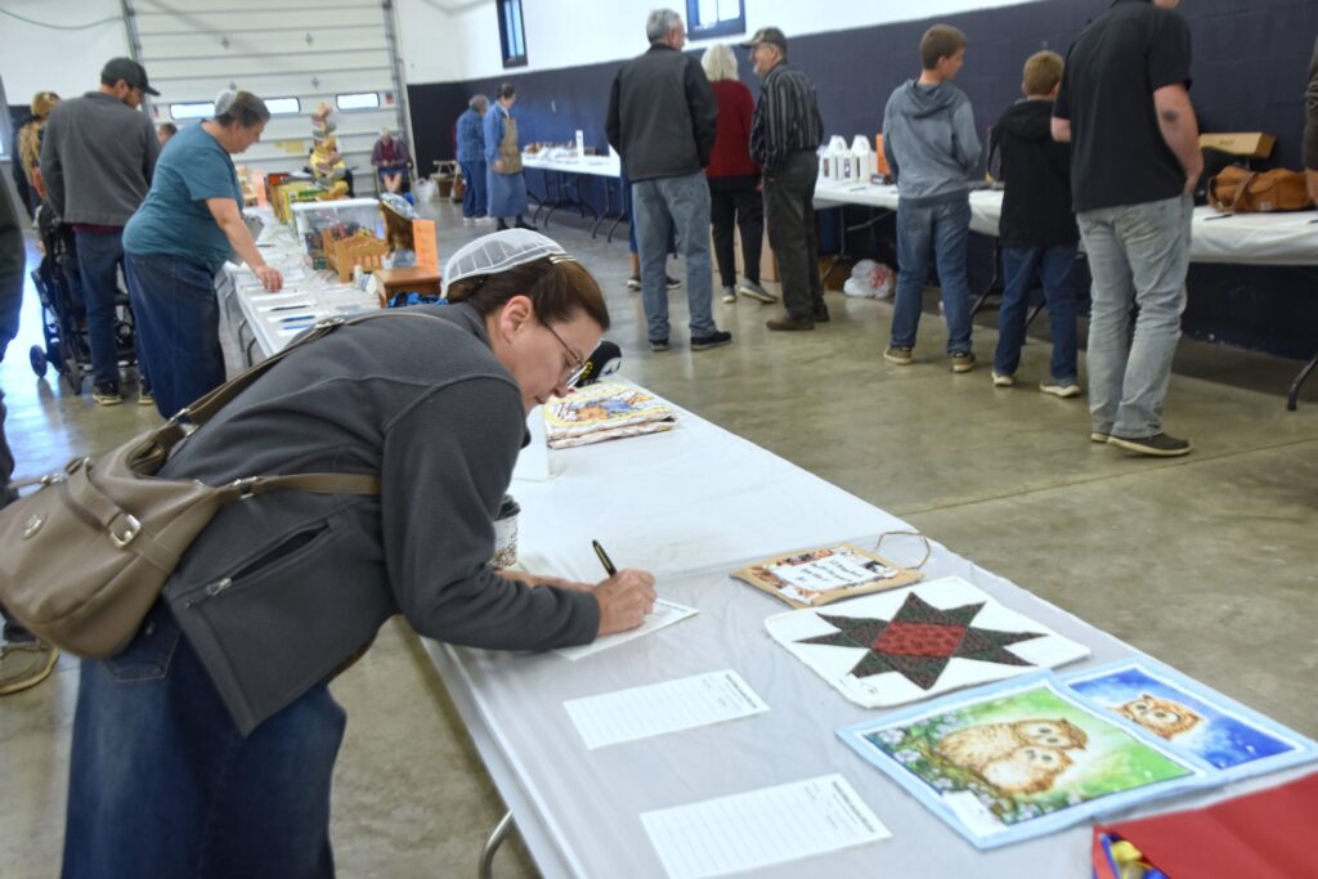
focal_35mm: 39
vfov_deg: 34.2
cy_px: 440
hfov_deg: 49.5
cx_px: 659
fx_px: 1428
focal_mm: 26
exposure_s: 1/80
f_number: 4.5
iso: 800
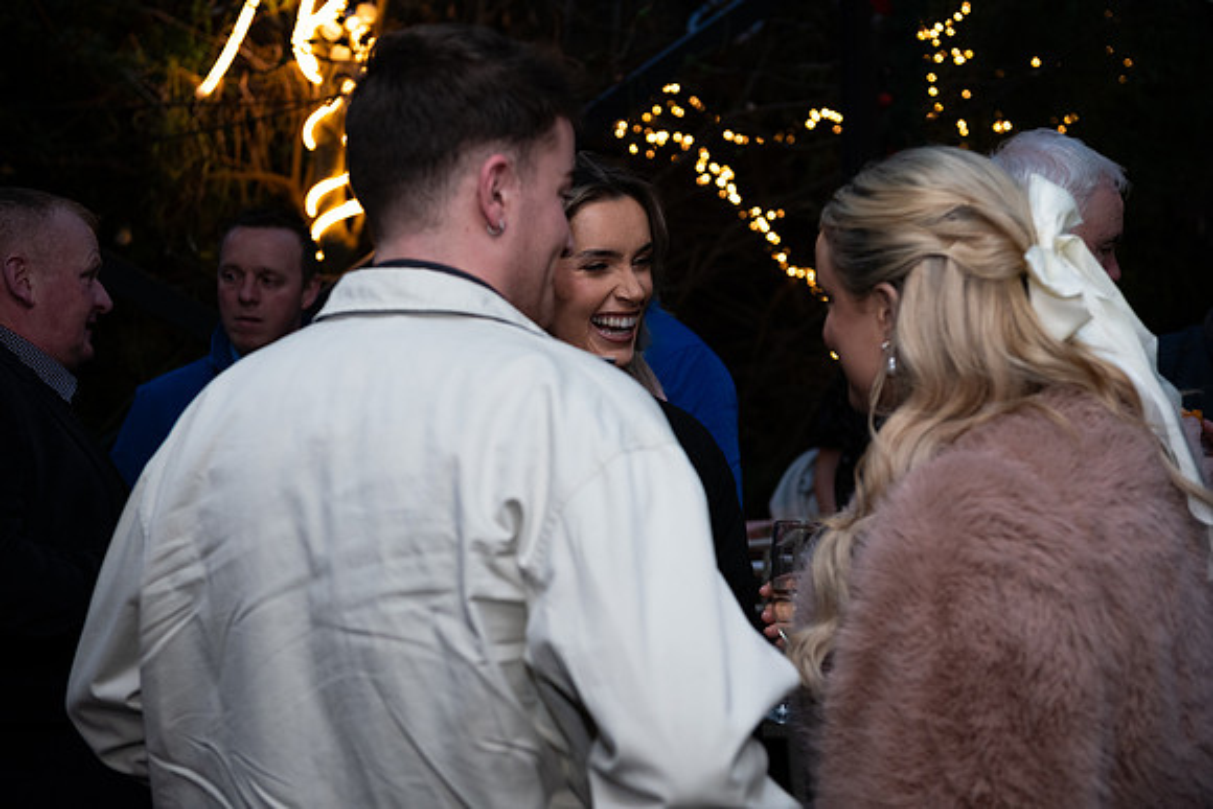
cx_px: 606
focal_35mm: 52
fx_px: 1752
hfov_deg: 38.2
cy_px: 404
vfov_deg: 26.0
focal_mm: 52
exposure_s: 1/160
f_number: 3.5
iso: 800
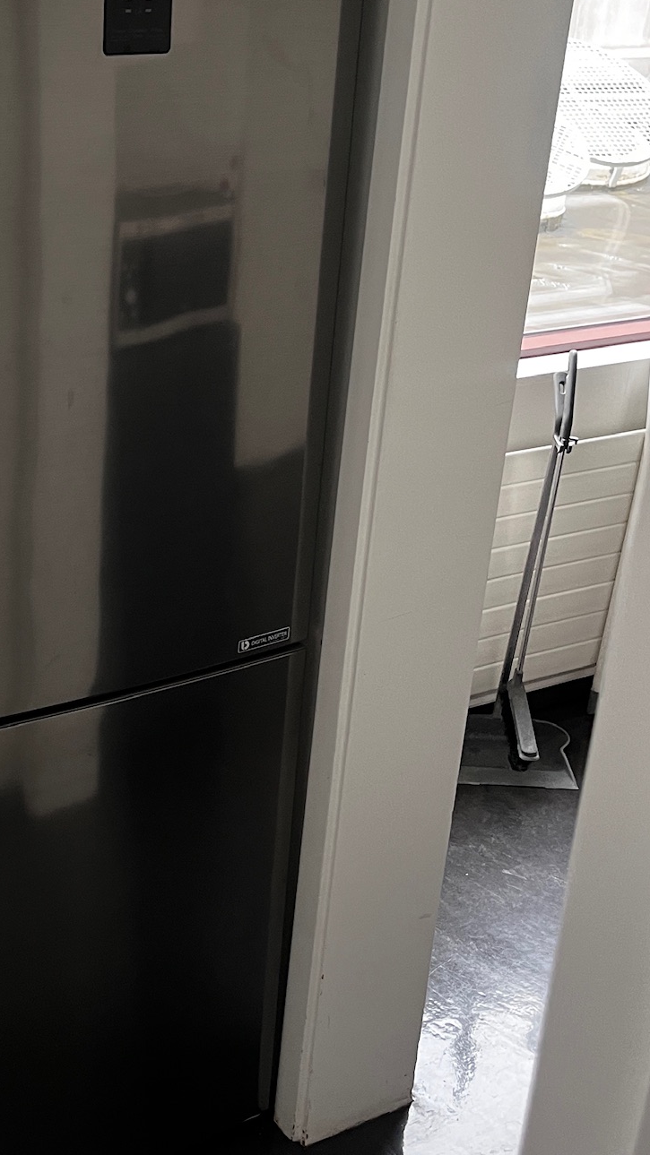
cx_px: 20
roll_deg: +0.1
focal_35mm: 45
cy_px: 481
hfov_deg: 25.4
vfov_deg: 45.3
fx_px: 1379
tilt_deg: -19.3
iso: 160
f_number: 1.6
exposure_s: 1/60
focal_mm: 5.1
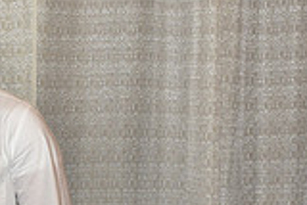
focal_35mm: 127
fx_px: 1084
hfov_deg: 15.7
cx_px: -29
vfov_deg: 10.6
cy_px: 246
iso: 200
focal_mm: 35
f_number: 5
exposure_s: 1/60
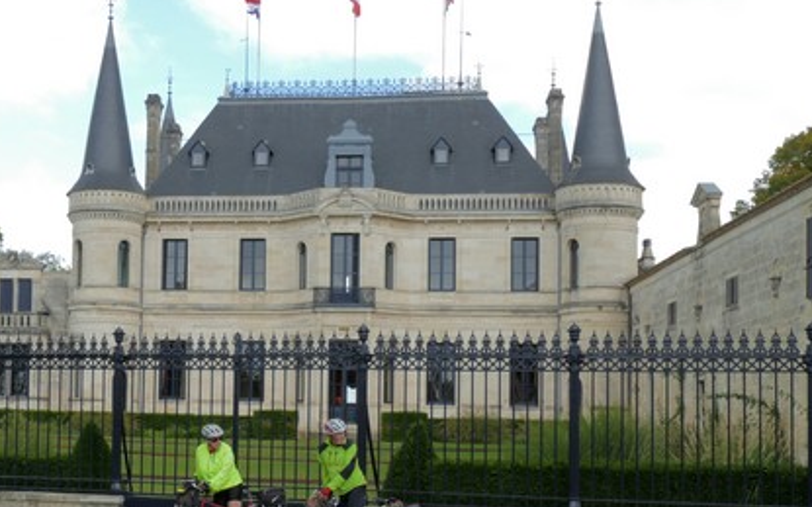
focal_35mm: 55
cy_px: 377
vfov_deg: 23.3
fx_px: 1217
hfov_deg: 36.1
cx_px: 205
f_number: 8
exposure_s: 1/80
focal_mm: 12.64
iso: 125
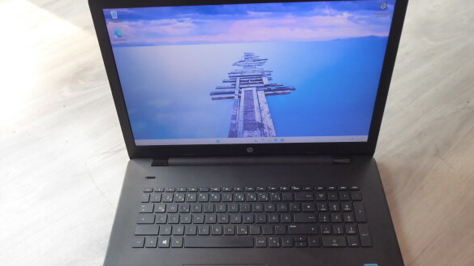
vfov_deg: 41.2
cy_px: 163
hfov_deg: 67.9
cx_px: 236
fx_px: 352
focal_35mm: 28
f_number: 3.3
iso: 400
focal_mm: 4.3
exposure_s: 1/20
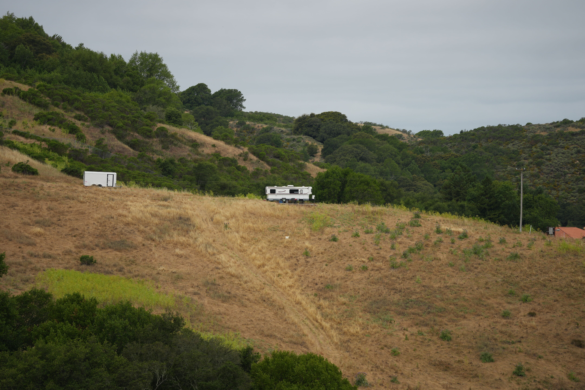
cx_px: 292
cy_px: 195
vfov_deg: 8.5
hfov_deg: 12.8
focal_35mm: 161
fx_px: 2616
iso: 200
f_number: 6.3
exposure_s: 1/640
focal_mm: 161
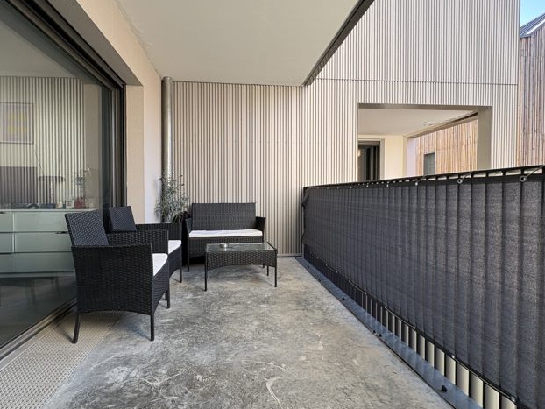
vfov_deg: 71.6
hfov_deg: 87.6
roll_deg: -0.4
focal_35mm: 18
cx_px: 253
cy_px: 200
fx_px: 284
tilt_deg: -1.2
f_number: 2.2
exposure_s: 1/134
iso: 40
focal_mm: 2.22
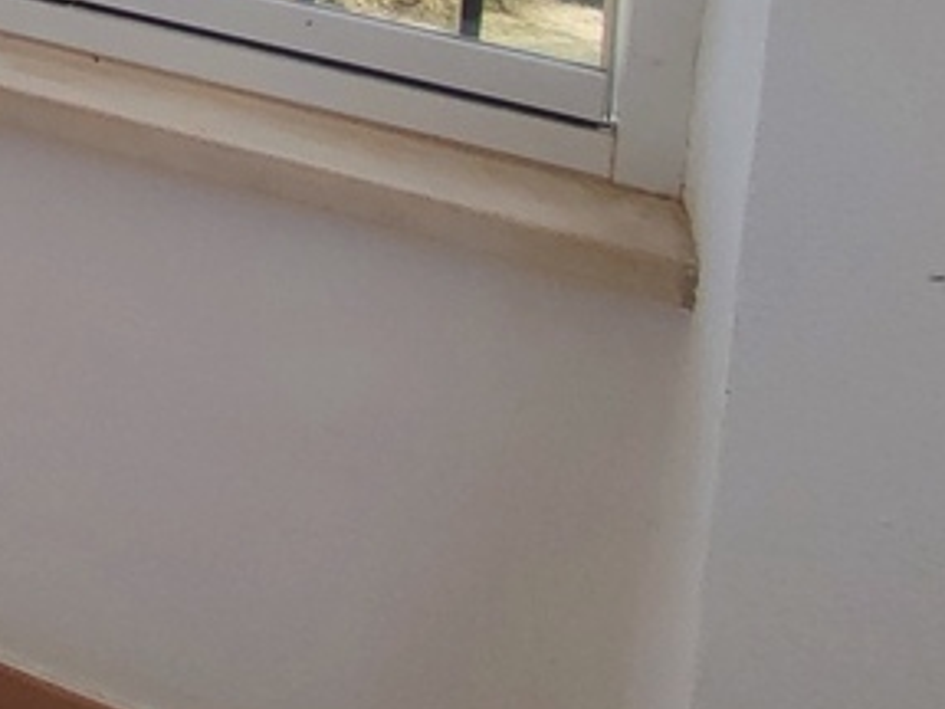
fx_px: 1938
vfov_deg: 16.7
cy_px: -614
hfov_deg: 18.5
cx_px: -919
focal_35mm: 71
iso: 50
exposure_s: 1/954
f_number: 2.2
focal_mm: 1.65
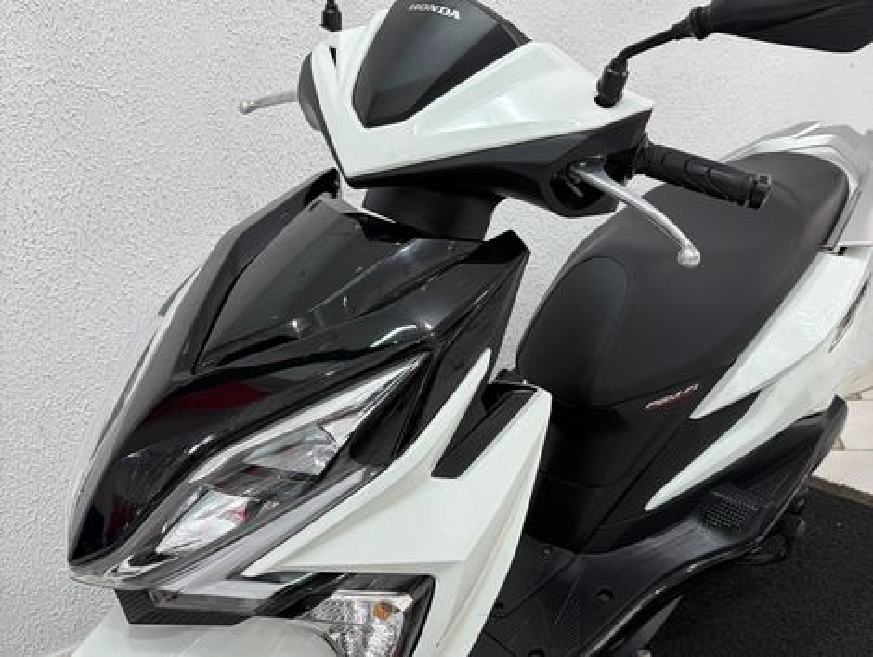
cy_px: 328
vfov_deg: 56.9
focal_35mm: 24
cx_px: 436
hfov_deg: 71.5
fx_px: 606
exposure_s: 1/120
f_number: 1.78
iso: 200
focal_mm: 6.76
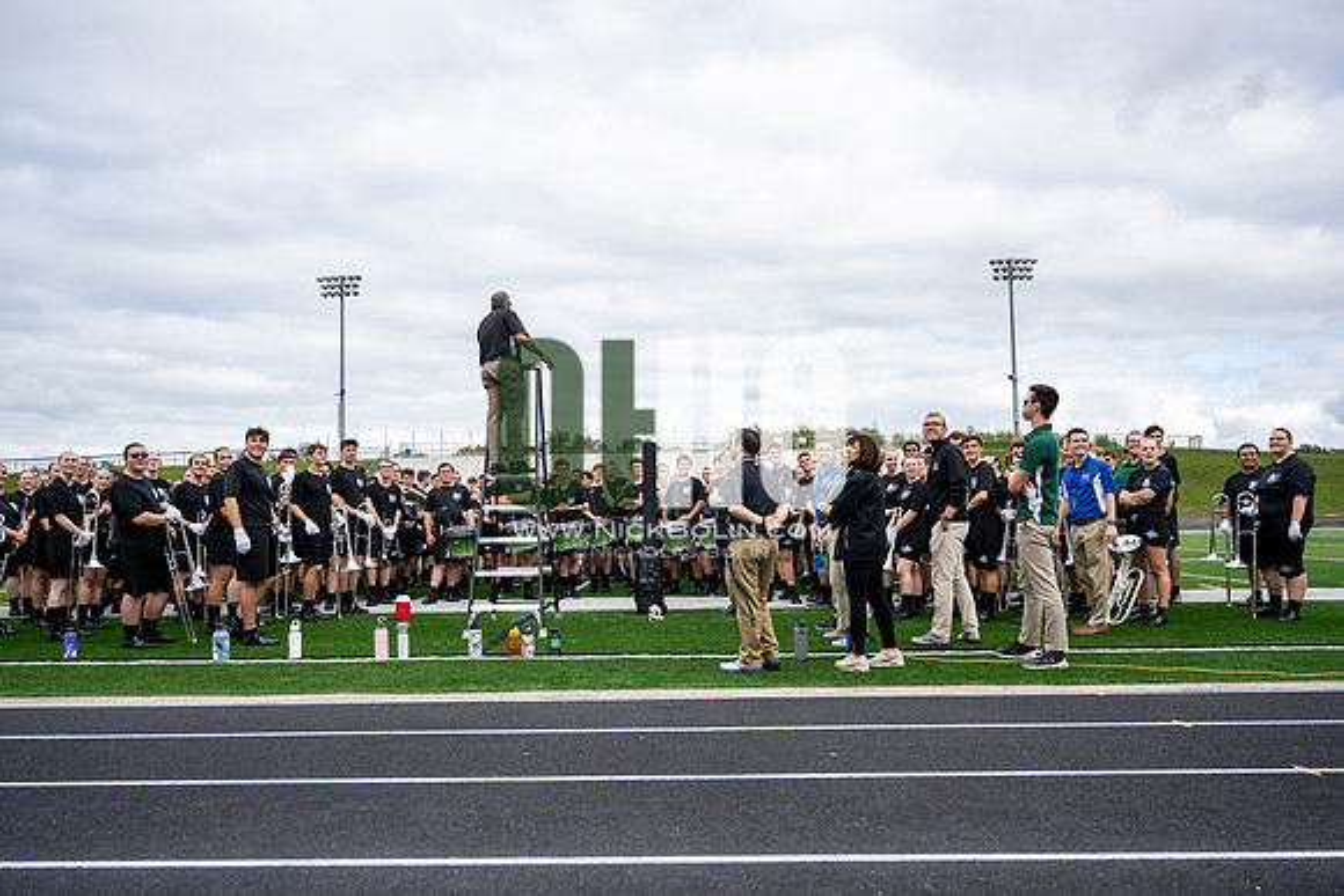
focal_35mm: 26
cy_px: 448
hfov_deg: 70.4
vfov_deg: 50.4
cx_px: 672
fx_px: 952
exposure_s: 1/800
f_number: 4
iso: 200
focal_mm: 25.5
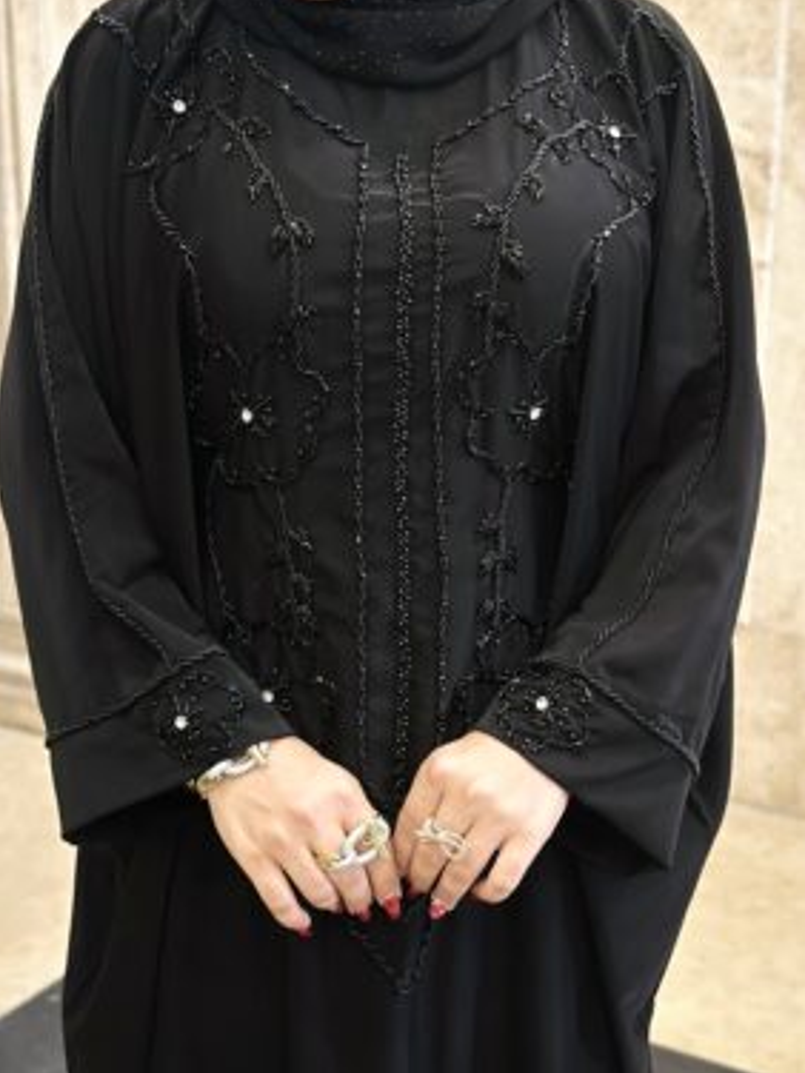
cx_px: 380
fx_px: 1581
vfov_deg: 37.5
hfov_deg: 28.6
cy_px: 508
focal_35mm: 51
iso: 320
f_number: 1.78
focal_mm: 6.86
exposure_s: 1/50
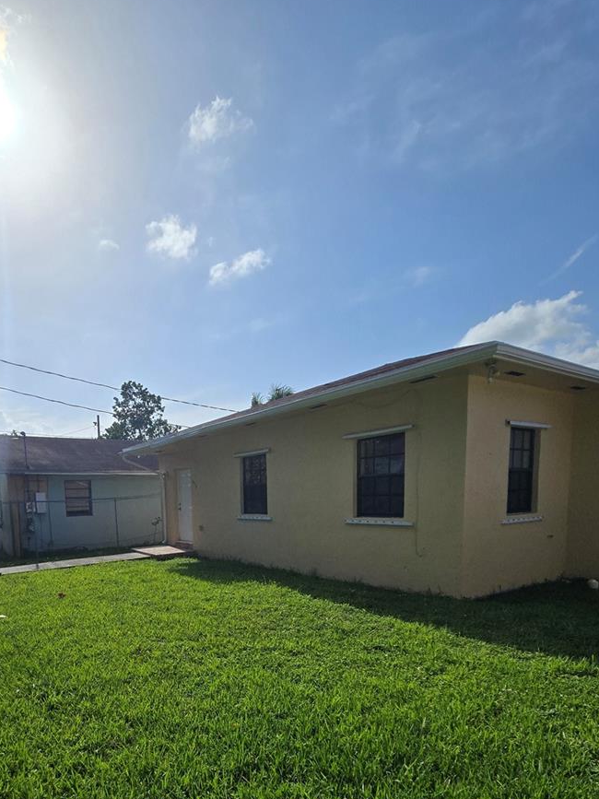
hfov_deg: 69.7
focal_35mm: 18
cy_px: 539
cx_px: 204
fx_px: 415
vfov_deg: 84.4
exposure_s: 1/6151
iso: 50
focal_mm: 2.2
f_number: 2.2
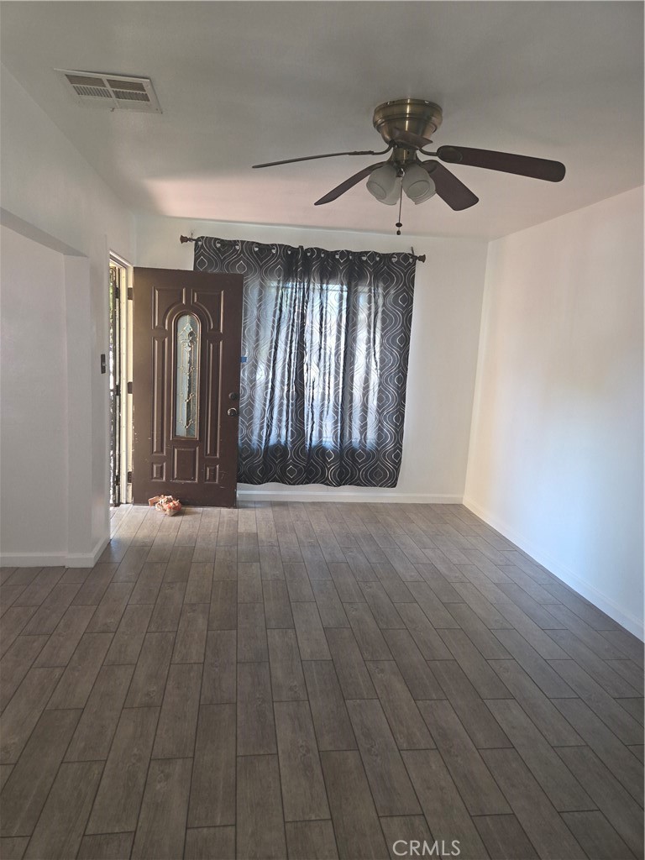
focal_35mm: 23
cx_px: 322
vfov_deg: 73.9
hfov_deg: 58.9
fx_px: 571
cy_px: 430
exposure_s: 1/24
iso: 125
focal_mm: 5.4
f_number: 1.8
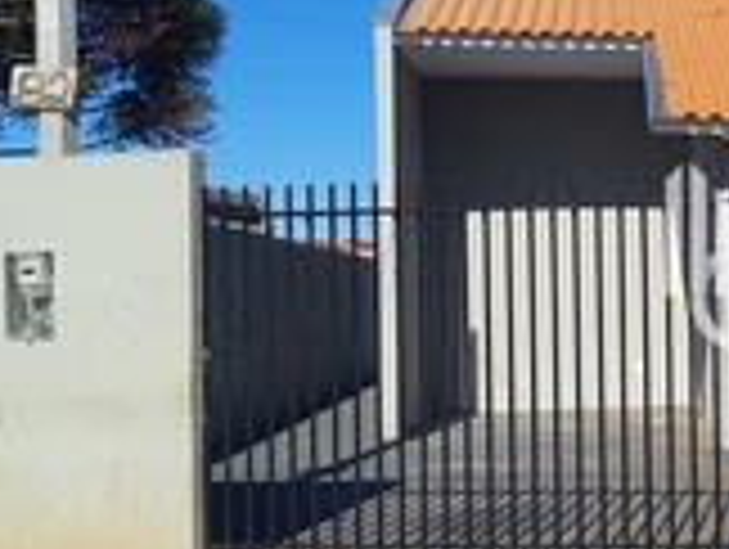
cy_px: 256
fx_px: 1497
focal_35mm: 71
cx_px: 860
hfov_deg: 24.9
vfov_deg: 20.8
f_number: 1.8
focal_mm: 5.23
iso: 50
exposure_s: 1/1796
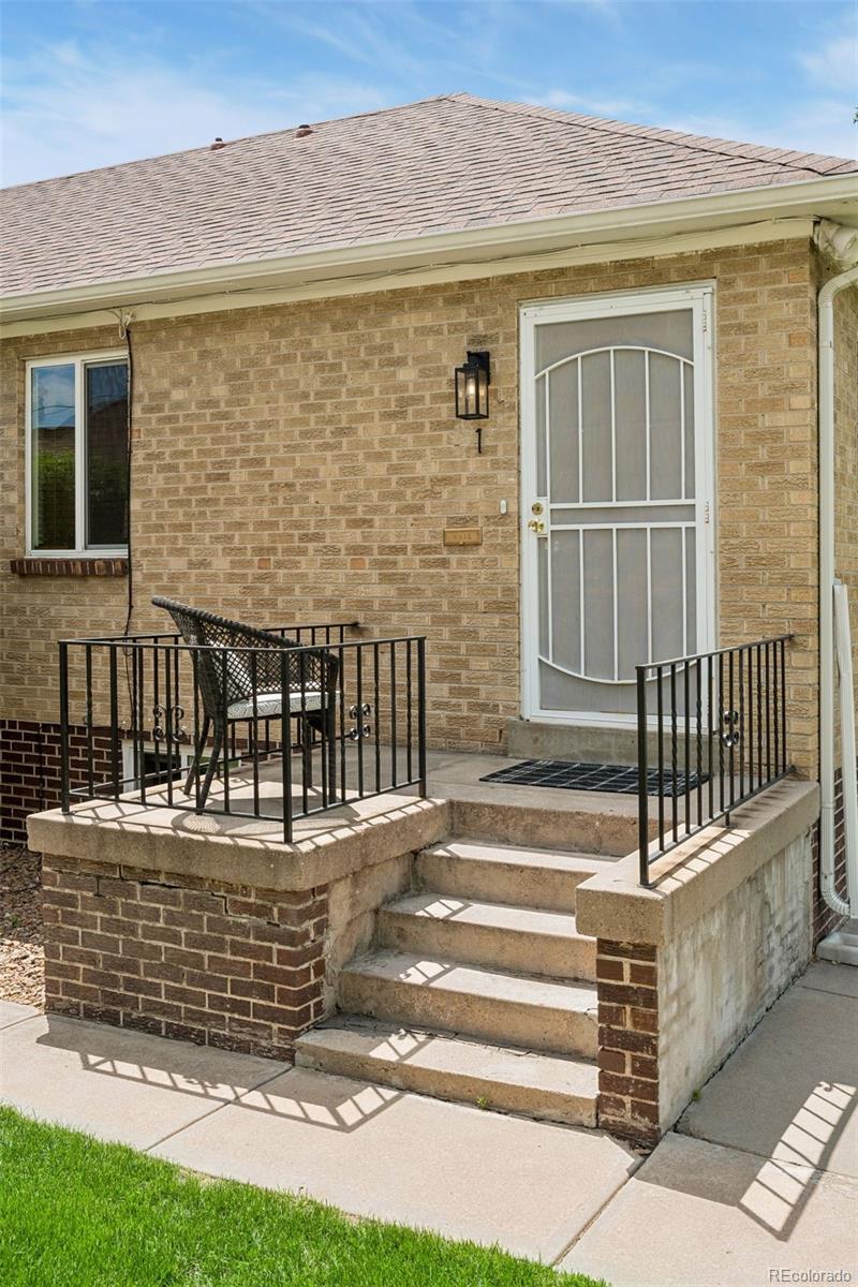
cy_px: 644
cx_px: 429
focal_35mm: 34
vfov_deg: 55.8
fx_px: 1215
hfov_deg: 38.9
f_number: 9
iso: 400
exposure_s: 1/640
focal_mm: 34
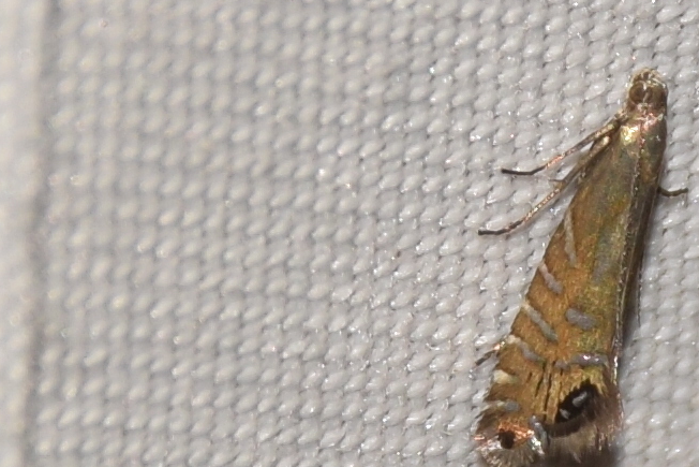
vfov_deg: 4.5
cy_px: 243
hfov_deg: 6.7
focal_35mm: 309
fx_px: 6001
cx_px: 488
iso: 125
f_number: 10
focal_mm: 140
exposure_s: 1/160
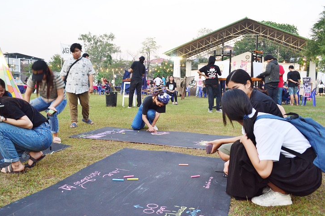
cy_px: 110
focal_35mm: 30
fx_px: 271
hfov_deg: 61.8
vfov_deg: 43.6
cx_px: 149
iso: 640
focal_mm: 18
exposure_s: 1/30
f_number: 5
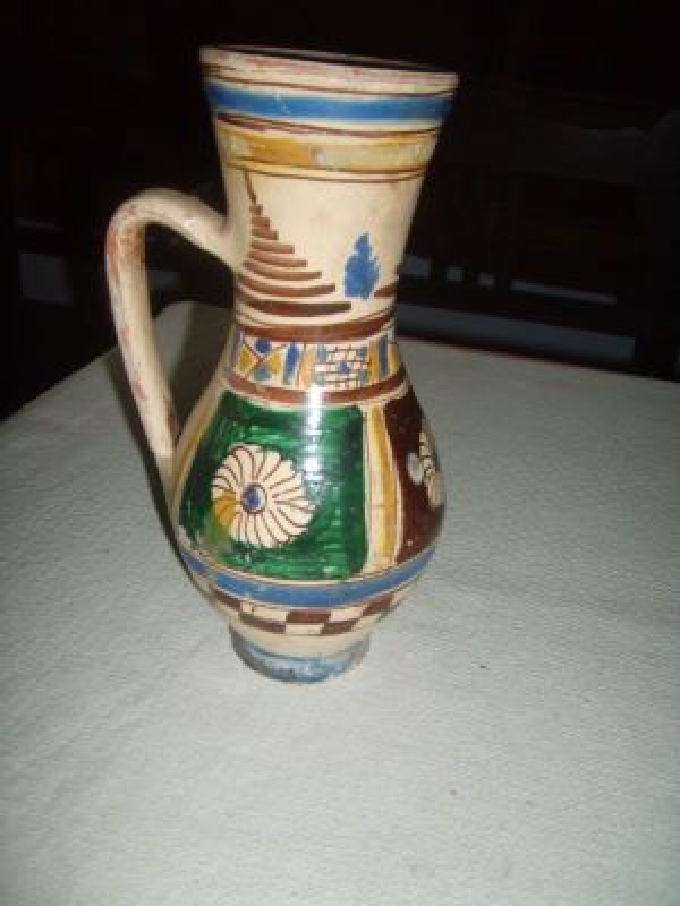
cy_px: 453
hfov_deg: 40.7
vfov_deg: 52.6
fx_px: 917
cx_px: 340
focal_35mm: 35
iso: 100
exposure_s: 1/45
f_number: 2.8
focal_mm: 5.8
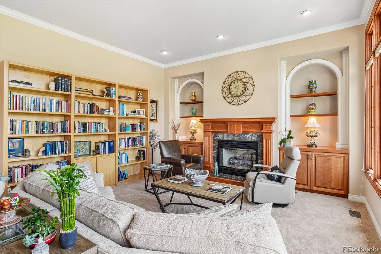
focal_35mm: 18
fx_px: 190
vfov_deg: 67.4
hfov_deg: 90.0
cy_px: 127
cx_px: 190
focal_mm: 12
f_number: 8
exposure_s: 1/40
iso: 400
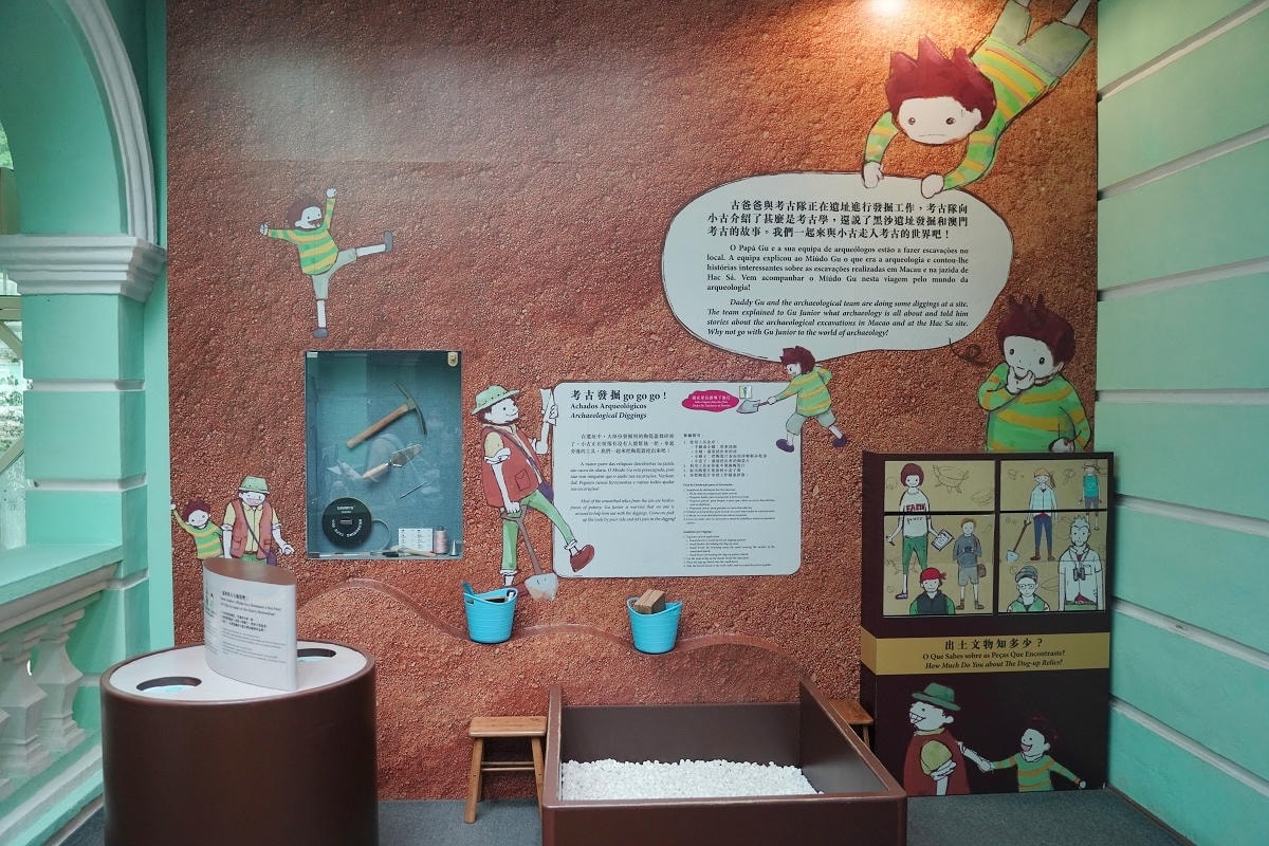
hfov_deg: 61.9
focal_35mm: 30
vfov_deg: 43.6
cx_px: 634
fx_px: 1057
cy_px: 423
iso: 2000
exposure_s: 1/160
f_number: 2.8
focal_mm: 30
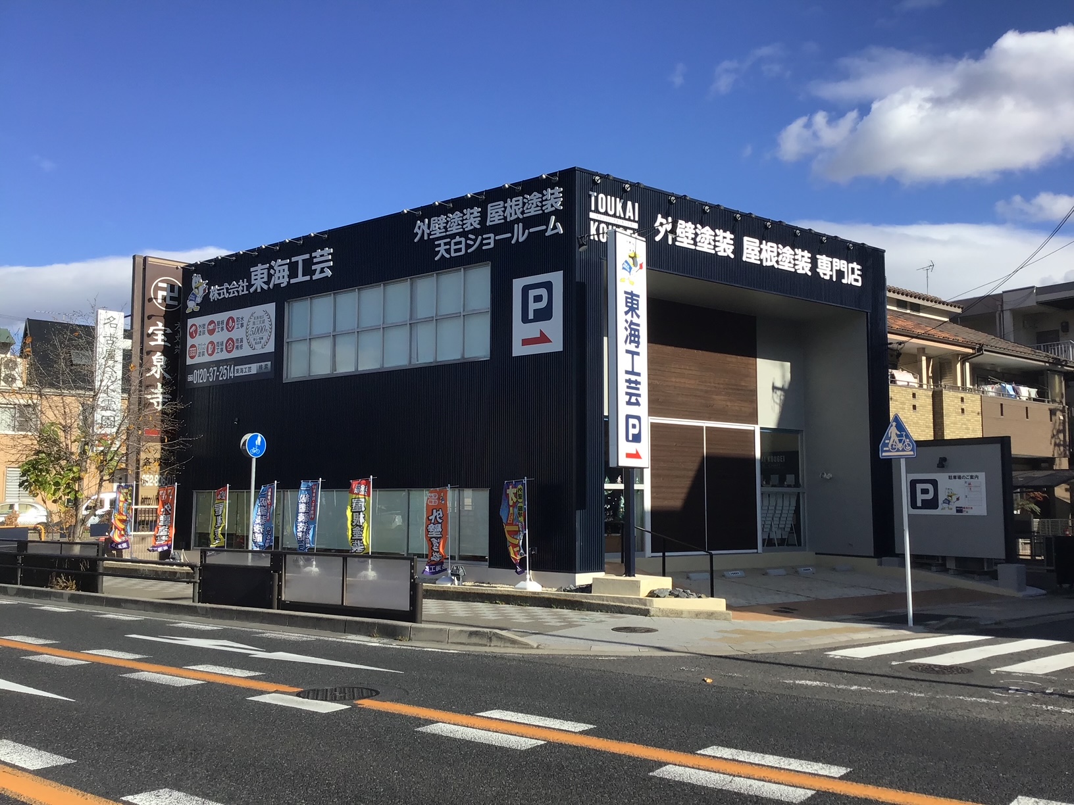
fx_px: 962
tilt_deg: +3.8
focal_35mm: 31
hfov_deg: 58.4
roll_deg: -0.4
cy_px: 402
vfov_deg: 45.4
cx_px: 537
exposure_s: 1/1274
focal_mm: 3.3
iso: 25
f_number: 2.4
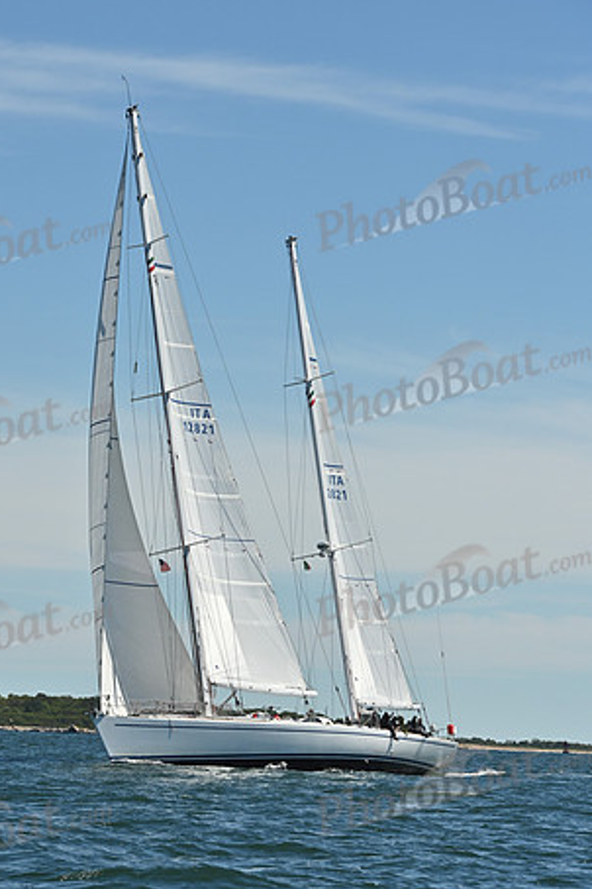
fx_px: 3946
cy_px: 512
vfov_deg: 12.8
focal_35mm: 160
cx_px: 215
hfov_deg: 8.6
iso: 320
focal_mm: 125
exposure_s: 1/2000
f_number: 8
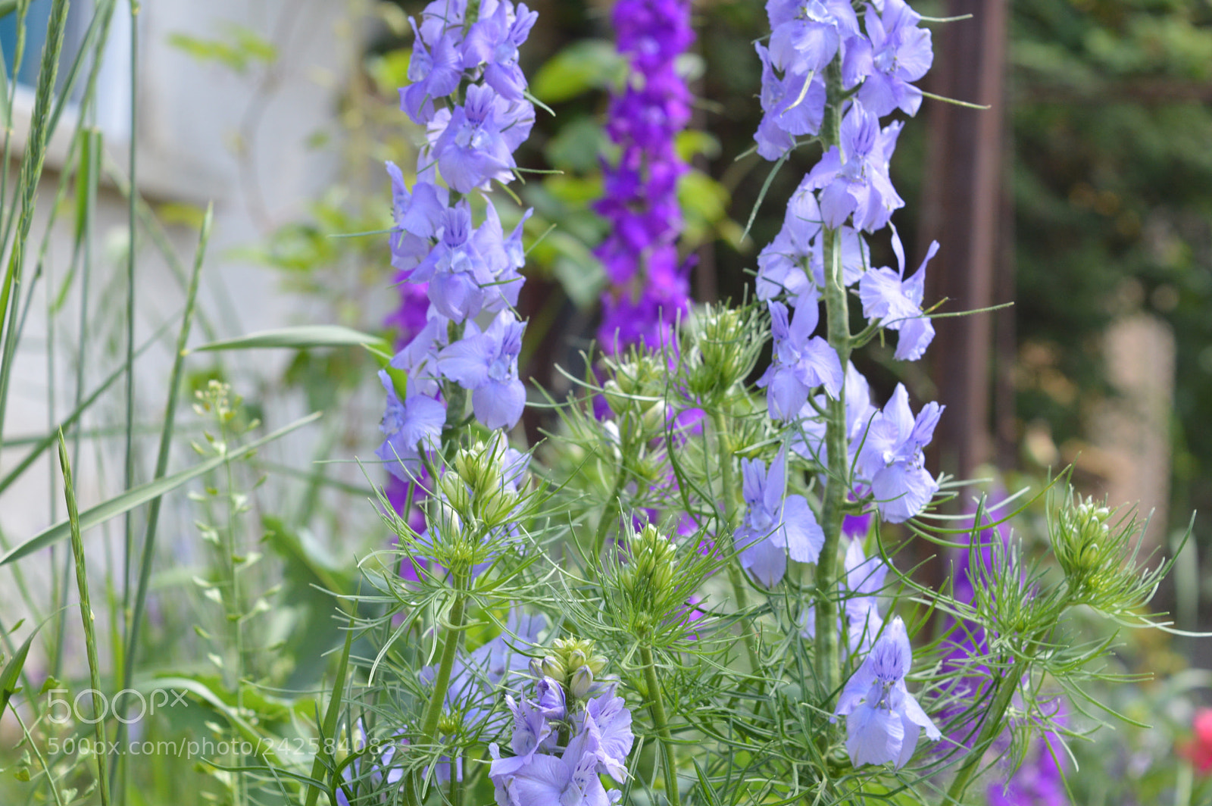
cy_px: 403
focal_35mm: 82
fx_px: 2775
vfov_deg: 16.5
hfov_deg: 24.6
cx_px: 606
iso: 360
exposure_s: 1/125
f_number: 8
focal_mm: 55
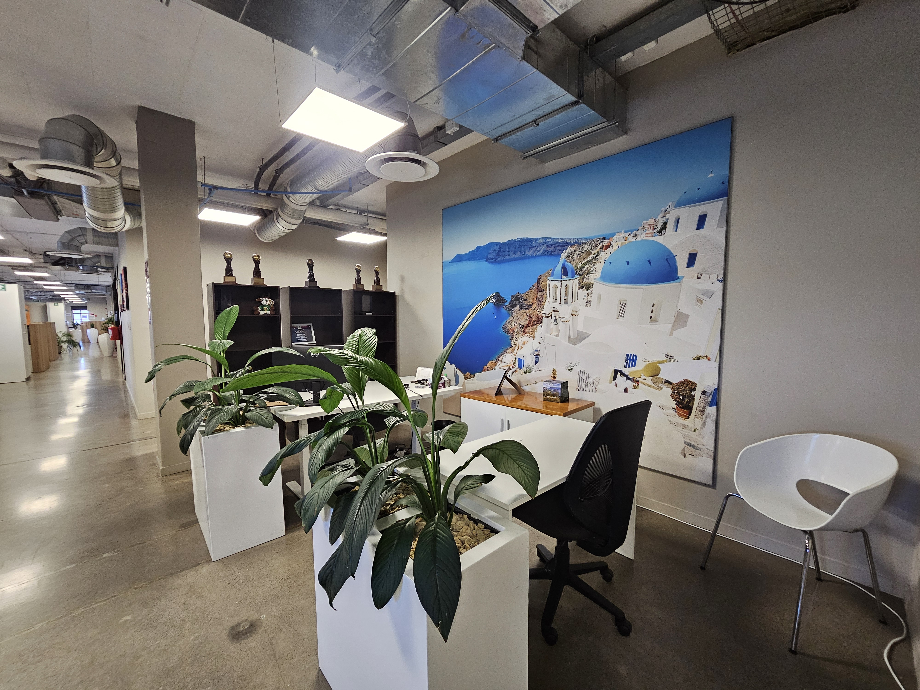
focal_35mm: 13
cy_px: 345
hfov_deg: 106.2
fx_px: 346
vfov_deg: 89.9
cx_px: 460
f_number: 2.2
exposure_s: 1/60
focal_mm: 2.2
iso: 320
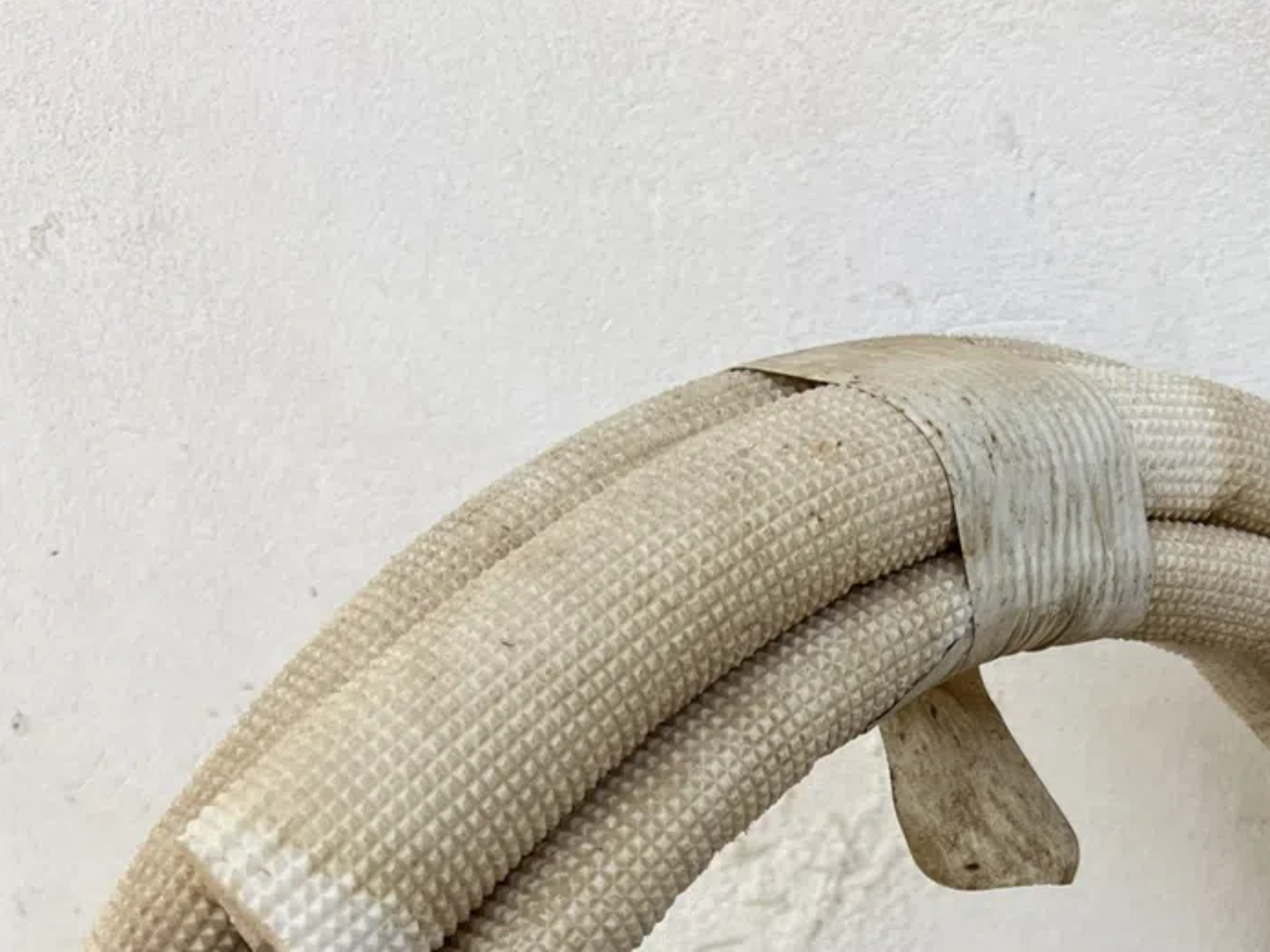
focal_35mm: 51
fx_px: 1871
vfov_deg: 26.3
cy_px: 1051
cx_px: 881
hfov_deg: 37.0
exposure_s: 1/1553
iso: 50
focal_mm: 5.7
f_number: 1.5
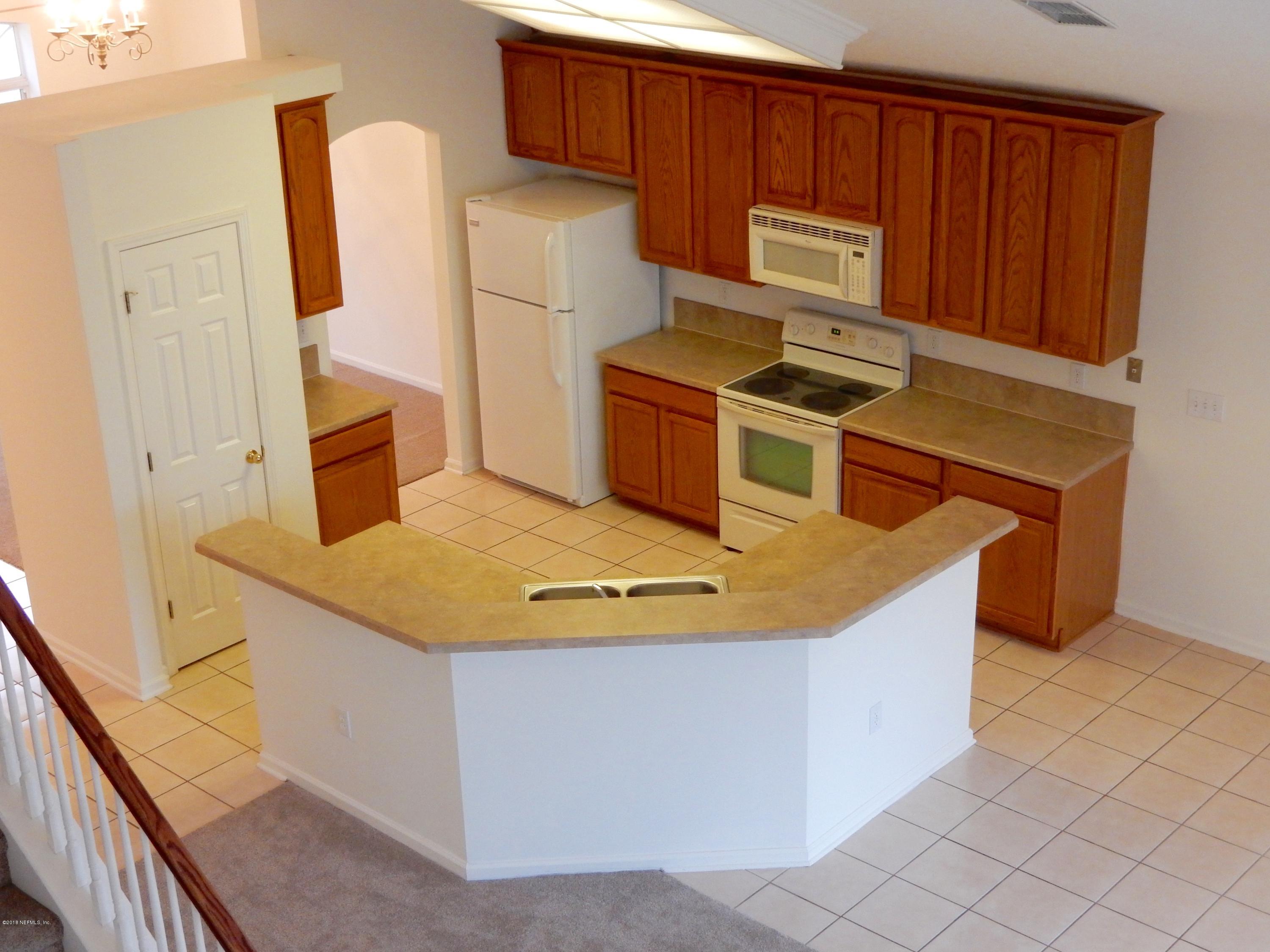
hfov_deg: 37.5
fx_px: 1871
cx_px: 635
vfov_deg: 28.6
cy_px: 476
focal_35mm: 51
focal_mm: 9
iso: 400
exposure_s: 1/20
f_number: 4.5
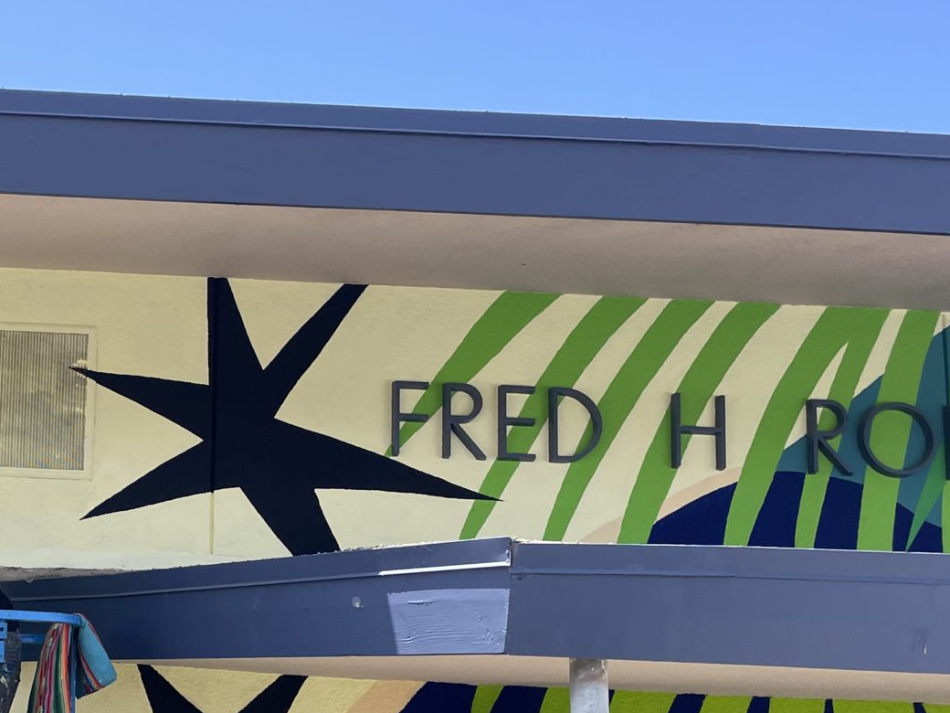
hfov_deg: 28.6
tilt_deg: +8.1
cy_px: 631
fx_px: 1756
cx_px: 22
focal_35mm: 64
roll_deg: -2.1
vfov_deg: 22.4
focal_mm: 4.2
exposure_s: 1/1416
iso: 32
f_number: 1.6
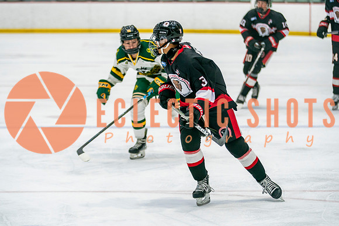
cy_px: 112
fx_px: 1694
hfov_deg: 11.4
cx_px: 169
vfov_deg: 7.6
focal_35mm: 180
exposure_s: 1/640
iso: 640
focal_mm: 125
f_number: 2.8
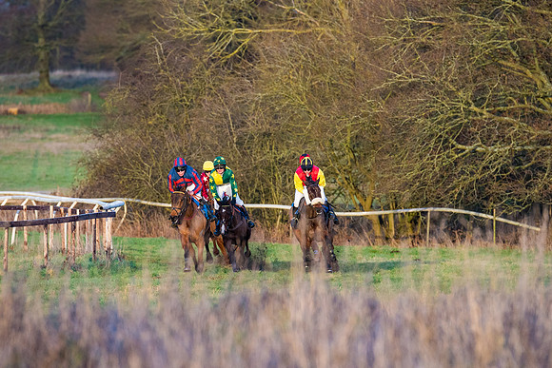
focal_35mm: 450
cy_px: 184
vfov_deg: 3.1
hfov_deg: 4.6
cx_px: 276
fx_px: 6901
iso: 800
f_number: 4
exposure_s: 1/1250
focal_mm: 300
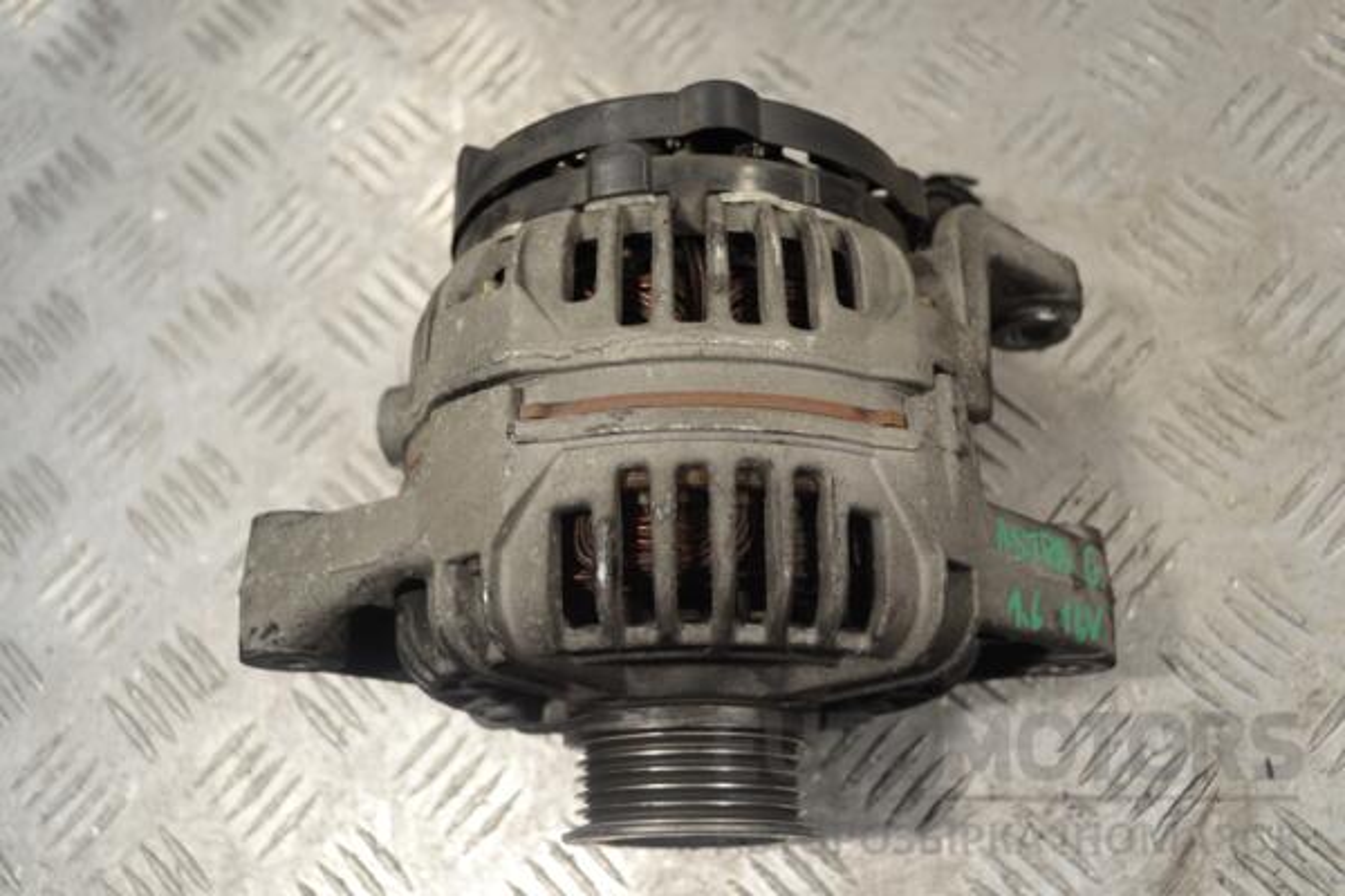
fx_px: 1345
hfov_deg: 53.1
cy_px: 448
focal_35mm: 36
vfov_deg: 36.9
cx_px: 672
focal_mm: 24
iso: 100
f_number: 4
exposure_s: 1/40
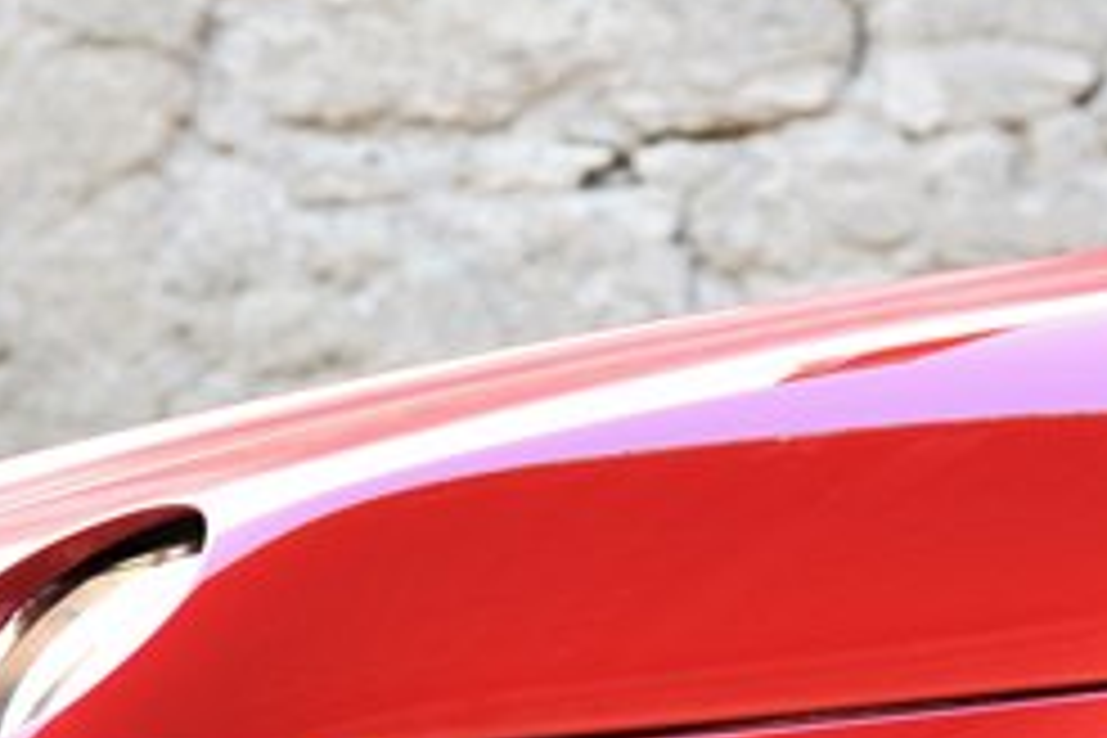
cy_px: 878
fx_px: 8886
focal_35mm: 289
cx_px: 628
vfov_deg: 4.7
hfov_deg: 7.1
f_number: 4.5
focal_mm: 78
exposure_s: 1/80
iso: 400
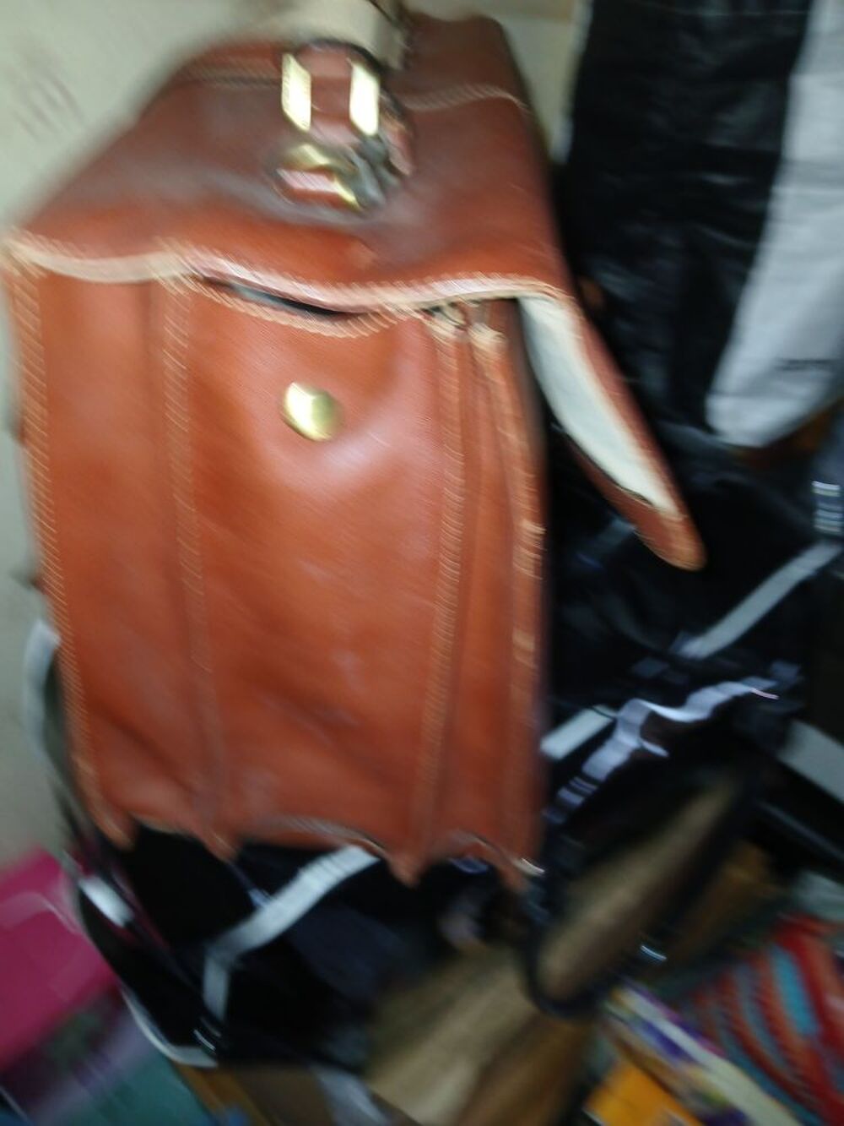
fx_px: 845
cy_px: 563
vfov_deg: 67.3
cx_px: 422
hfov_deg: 53.1
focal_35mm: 26
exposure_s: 1/50
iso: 160
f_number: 1.8
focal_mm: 3.98
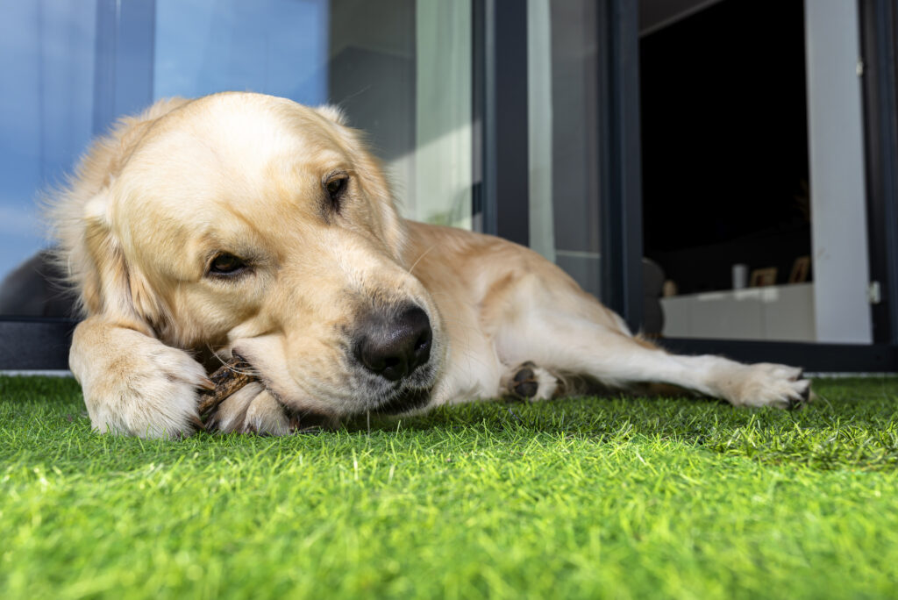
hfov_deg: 54.4
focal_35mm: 35
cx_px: 449
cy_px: 300
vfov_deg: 37.9
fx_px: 874
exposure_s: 1/80
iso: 100
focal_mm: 35
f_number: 8
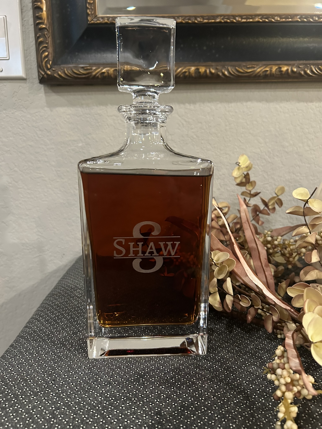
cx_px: 161
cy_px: 214
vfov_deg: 67.3
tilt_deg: -13.2
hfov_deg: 53.1
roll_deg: -0.7
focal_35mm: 26
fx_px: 322
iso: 500
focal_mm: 5.7
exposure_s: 1/30
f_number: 1.5
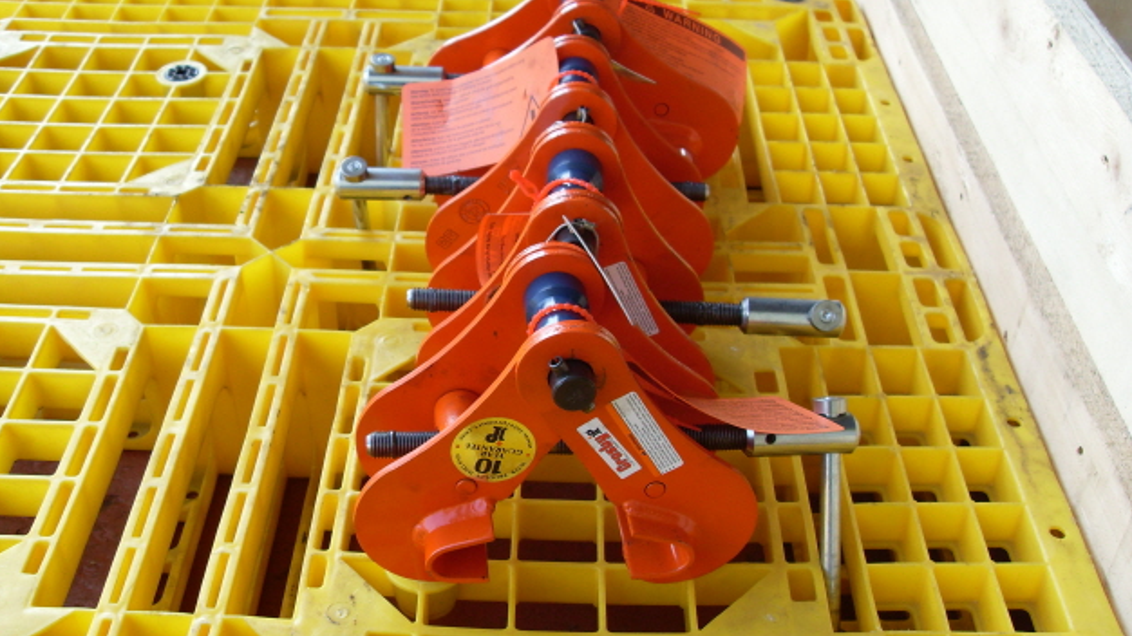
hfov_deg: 51.6
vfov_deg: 30.4
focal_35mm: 39
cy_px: 327
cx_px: 555
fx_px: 1171
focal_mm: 6.3
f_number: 2.8
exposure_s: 1/125
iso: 80
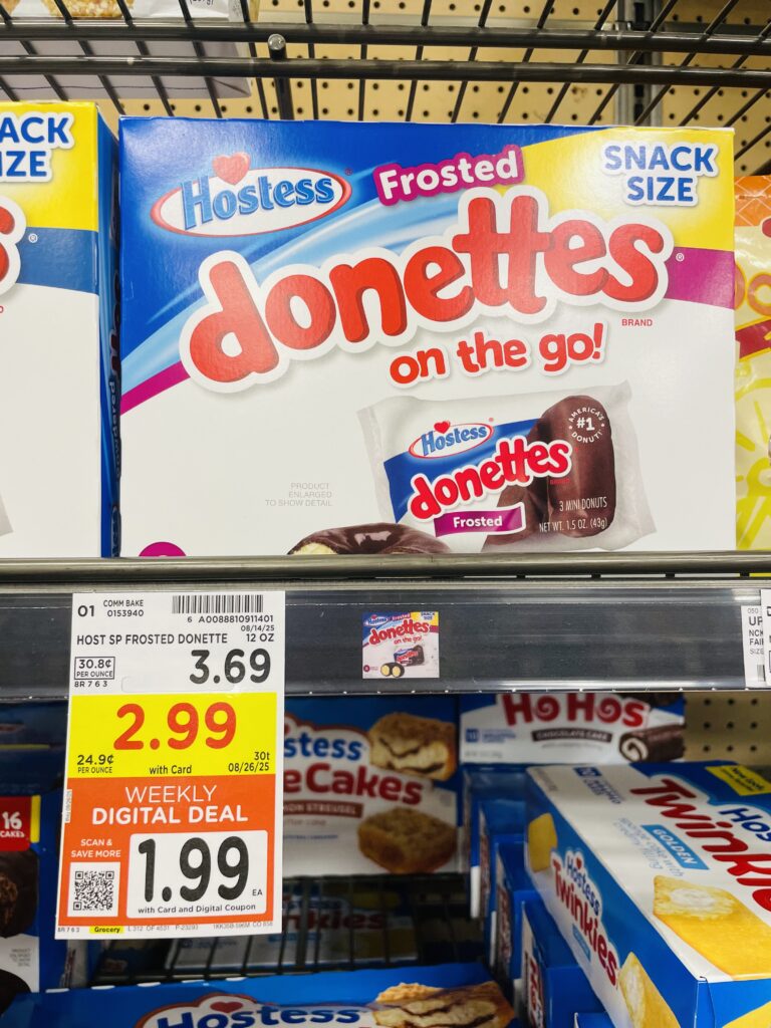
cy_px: 514
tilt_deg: -3.8
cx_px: 386
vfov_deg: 67.3
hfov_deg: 53.1
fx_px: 772
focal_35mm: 26
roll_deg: +0.4
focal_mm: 4.2
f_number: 1.6
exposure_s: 1/62
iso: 64
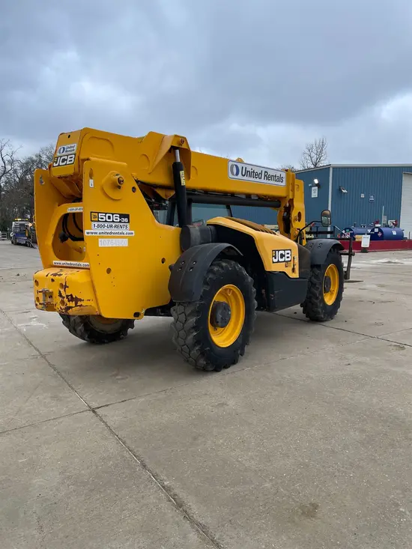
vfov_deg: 67.3
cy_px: 274
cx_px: 206
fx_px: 412
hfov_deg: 53.1
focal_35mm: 26
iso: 32
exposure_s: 1/1247
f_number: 1.6
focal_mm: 4.2
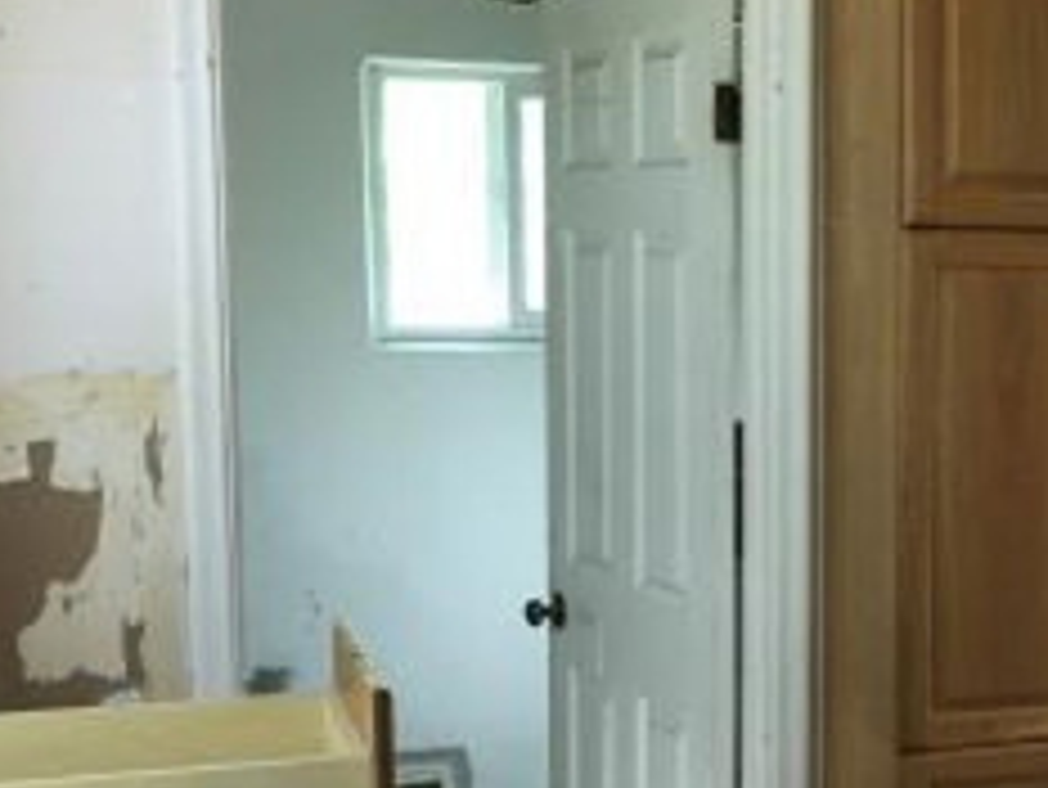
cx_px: 1070
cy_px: 590
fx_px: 2332
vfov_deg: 19.0
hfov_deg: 24.1
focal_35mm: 77
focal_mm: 4
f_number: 1.8
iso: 32
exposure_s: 1/30
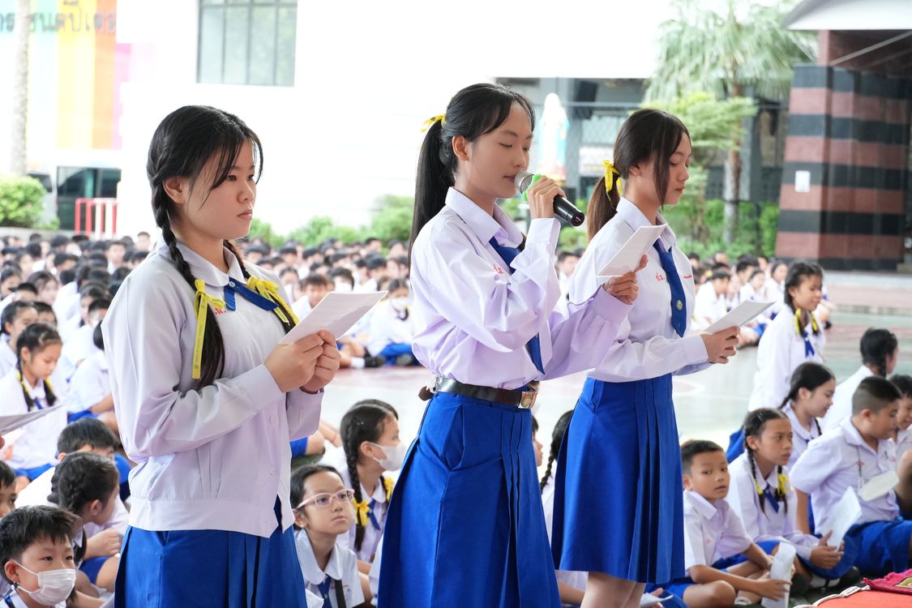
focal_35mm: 96
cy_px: 304
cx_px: 456
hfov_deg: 21.2
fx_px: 2432
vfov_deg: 14.3
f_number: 5.6
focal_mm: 64
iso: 2000
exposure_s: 1/160
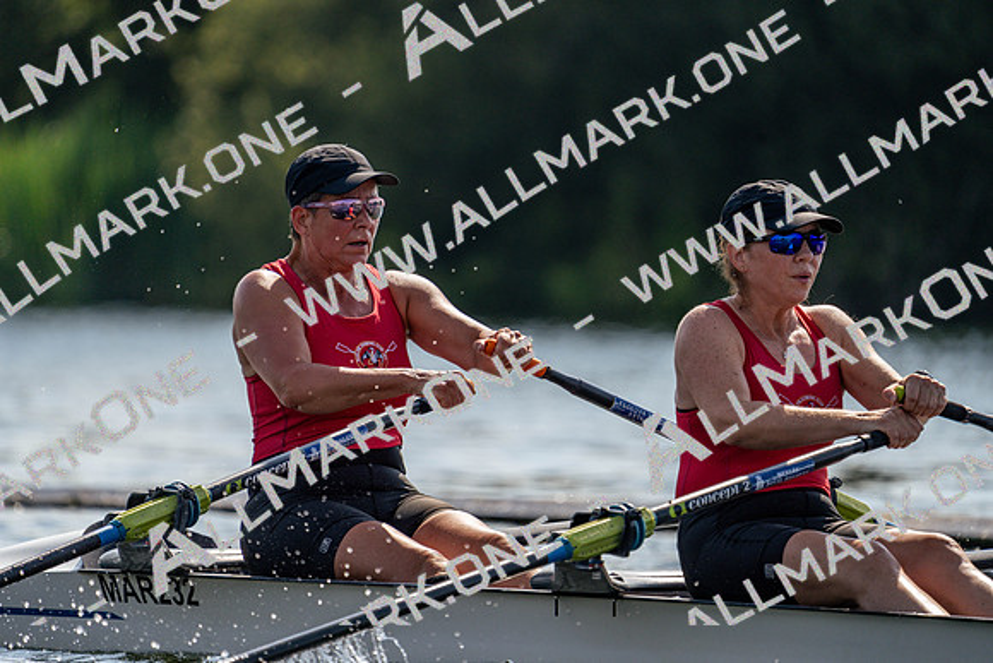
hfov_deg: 3.9
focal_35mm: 535
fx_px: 14760
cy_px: 332
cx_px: 496
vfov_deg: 2.6
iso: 200
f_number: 6.3
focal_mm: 535
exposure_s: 1/1600
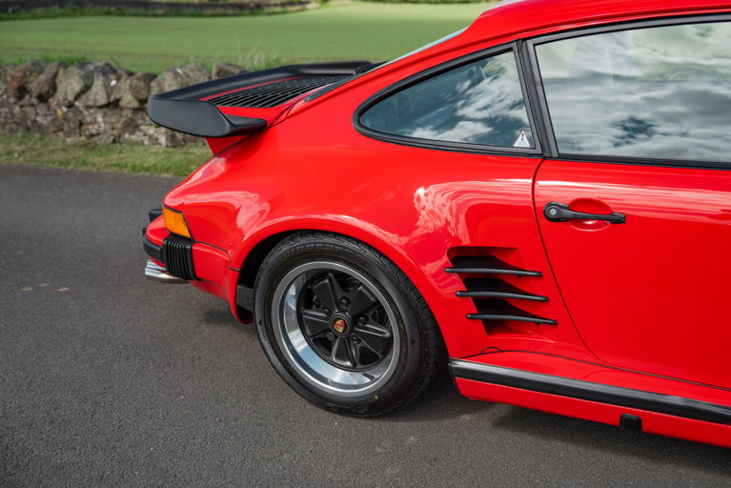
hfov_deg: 53.1
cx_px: 366
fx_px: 731
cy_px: 244
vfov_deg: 36.9
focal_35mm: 36
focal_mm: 36
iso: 100
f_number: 2.8
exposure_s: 1/500
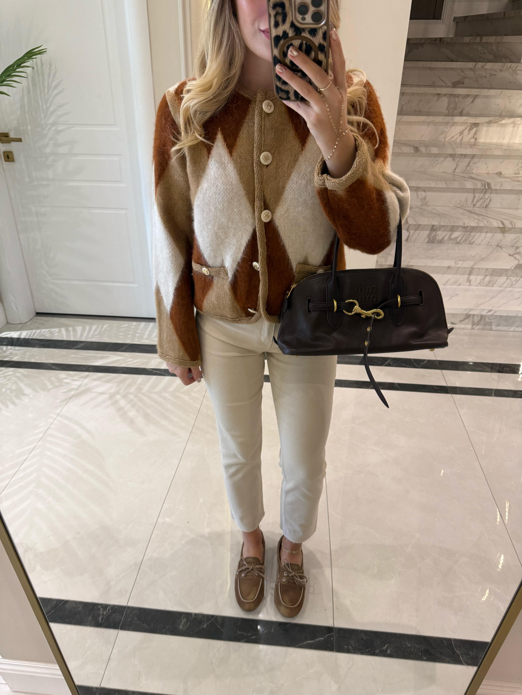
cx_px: 261
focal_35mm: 24
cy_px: 348
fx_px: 483
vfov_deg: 71.6
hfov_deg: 56.8
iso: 200
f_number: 1.78
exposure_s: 1/85
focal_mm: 6.76
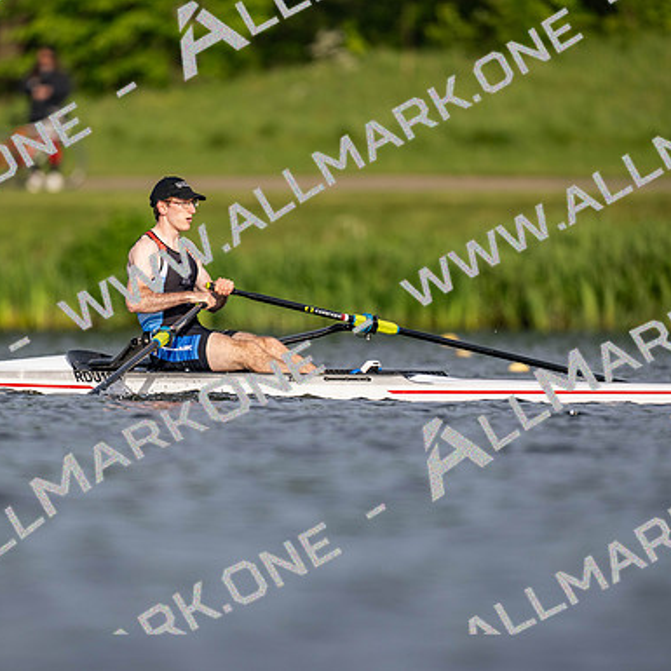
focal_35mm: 769
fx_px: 16865
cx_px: 274
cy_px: 336
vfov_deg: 2.3
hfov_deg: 2.3
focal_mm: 600
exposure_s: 1/2500
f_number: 4
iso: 250
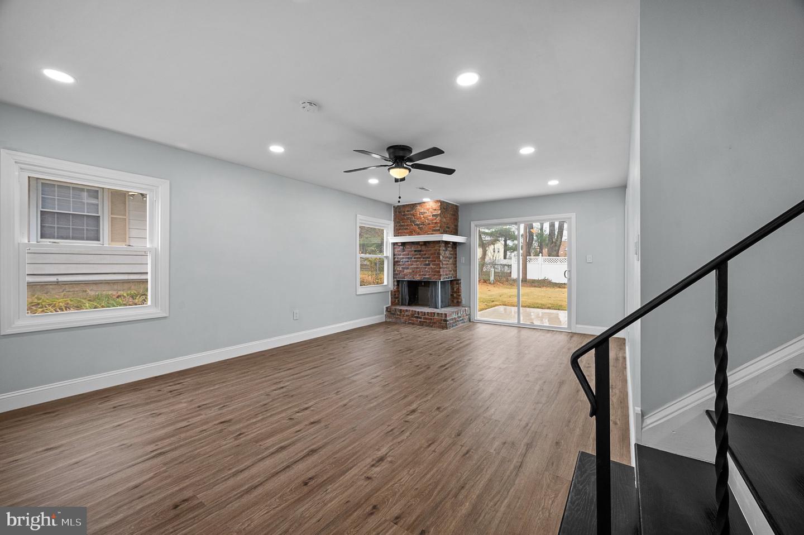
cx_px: 402
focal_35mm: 14
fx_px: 312
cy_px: 268
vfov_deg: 81.1
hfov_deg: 104.3
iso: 400
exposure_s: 1/15
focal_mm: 14
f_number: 8
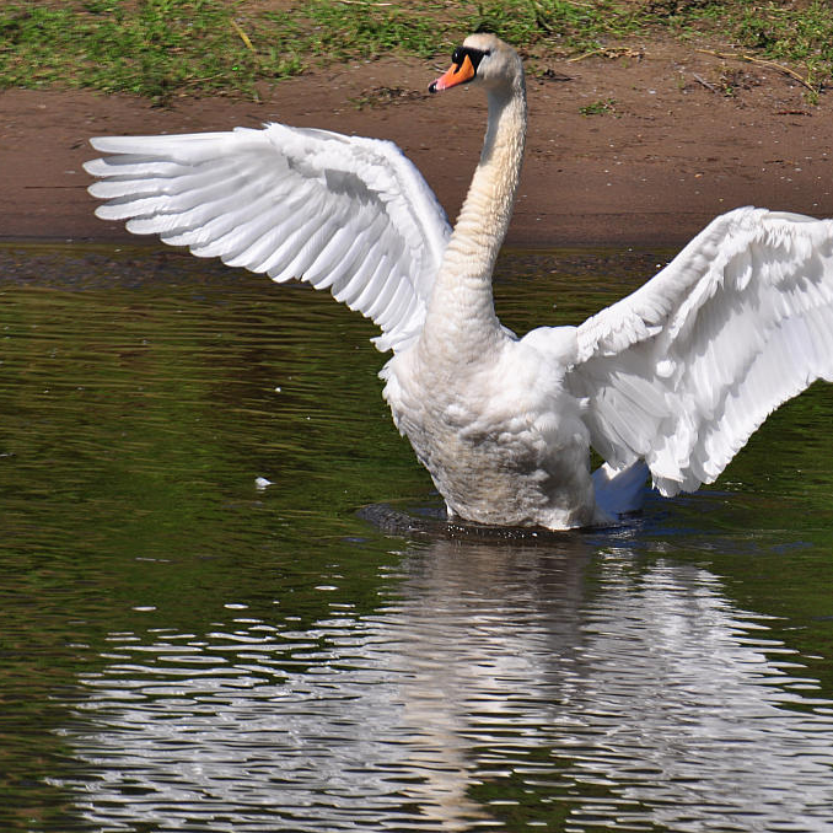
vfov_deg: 2.2
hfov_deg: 2.2
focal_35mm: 808
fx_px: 21998
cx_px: 586
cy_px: 416
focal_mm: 420
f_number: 7.1
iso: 200
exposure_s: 1/1250
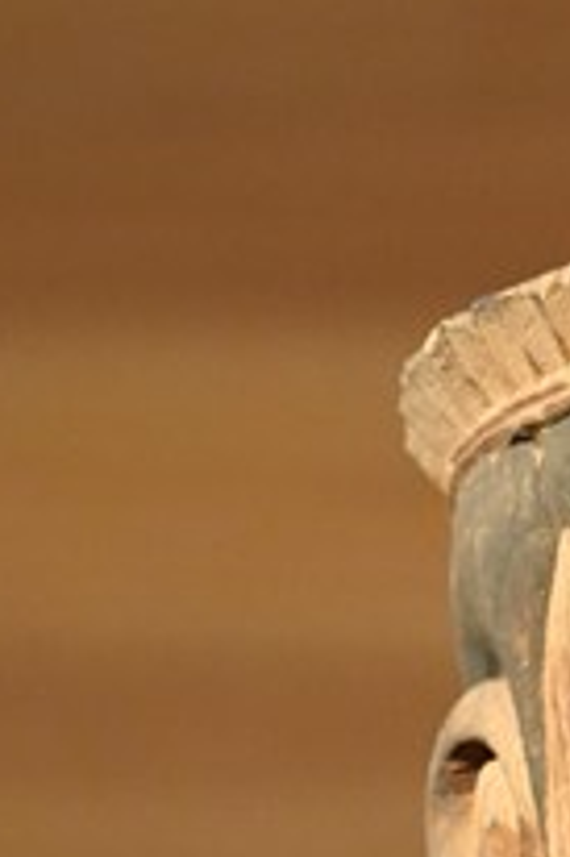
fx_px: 12394
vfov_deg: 3.9
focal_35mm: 521
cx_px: 1032
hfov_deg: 2.6
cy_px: 1427
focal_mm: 105
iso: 6400
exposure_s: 1/160
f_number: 4
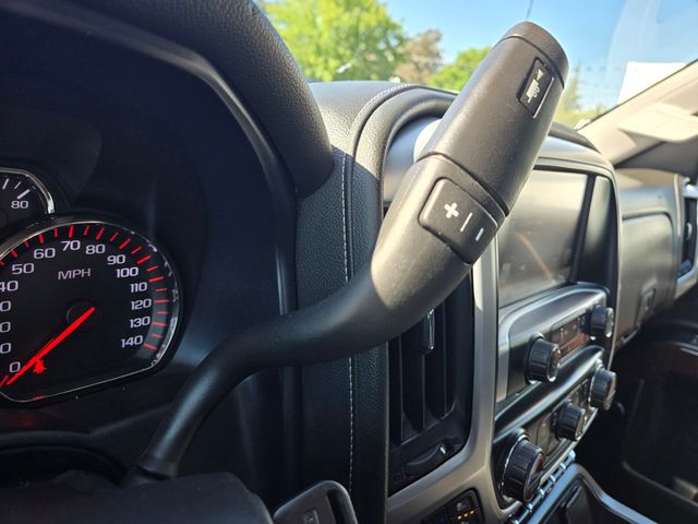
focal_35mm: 23
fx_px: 464
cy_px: 262
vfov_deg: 58.9
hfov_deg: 73.9
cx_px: 349
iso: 32
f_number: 1.8
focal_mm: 5.4
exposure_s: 1/180
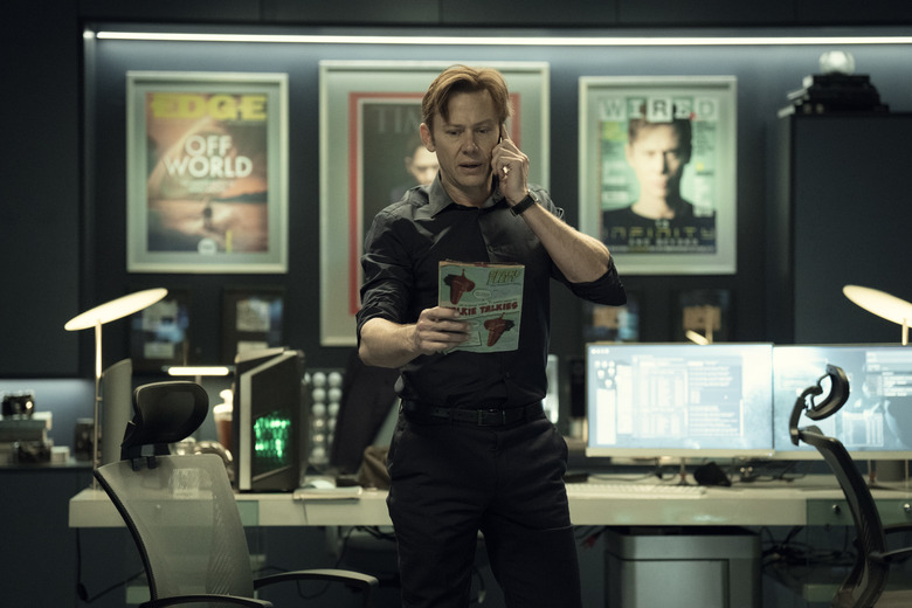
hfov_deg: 20.4
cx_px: 456
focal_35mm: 100
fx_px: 2533
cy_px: 304
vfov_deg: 13.7
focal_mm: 100
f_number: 2.8
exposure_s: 1/200
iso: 4000
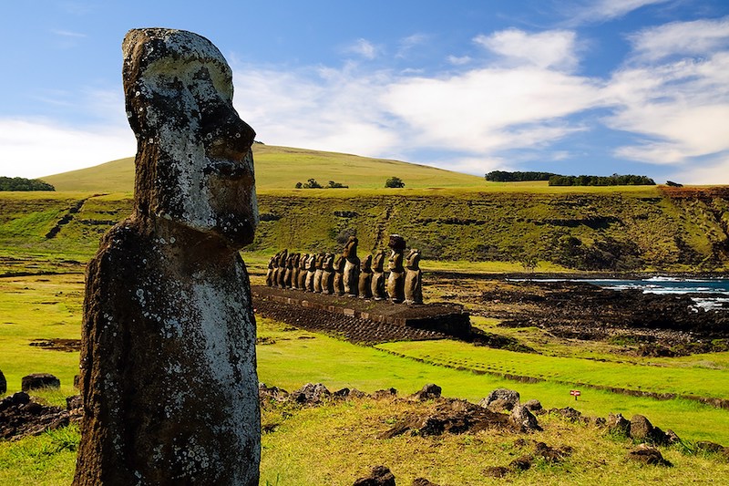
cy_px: 243
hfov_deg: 38.9
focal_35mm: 51
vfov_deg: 26.5
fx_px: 1032
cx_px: 364
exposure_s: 1/100
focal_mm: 34
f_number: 10
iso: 200
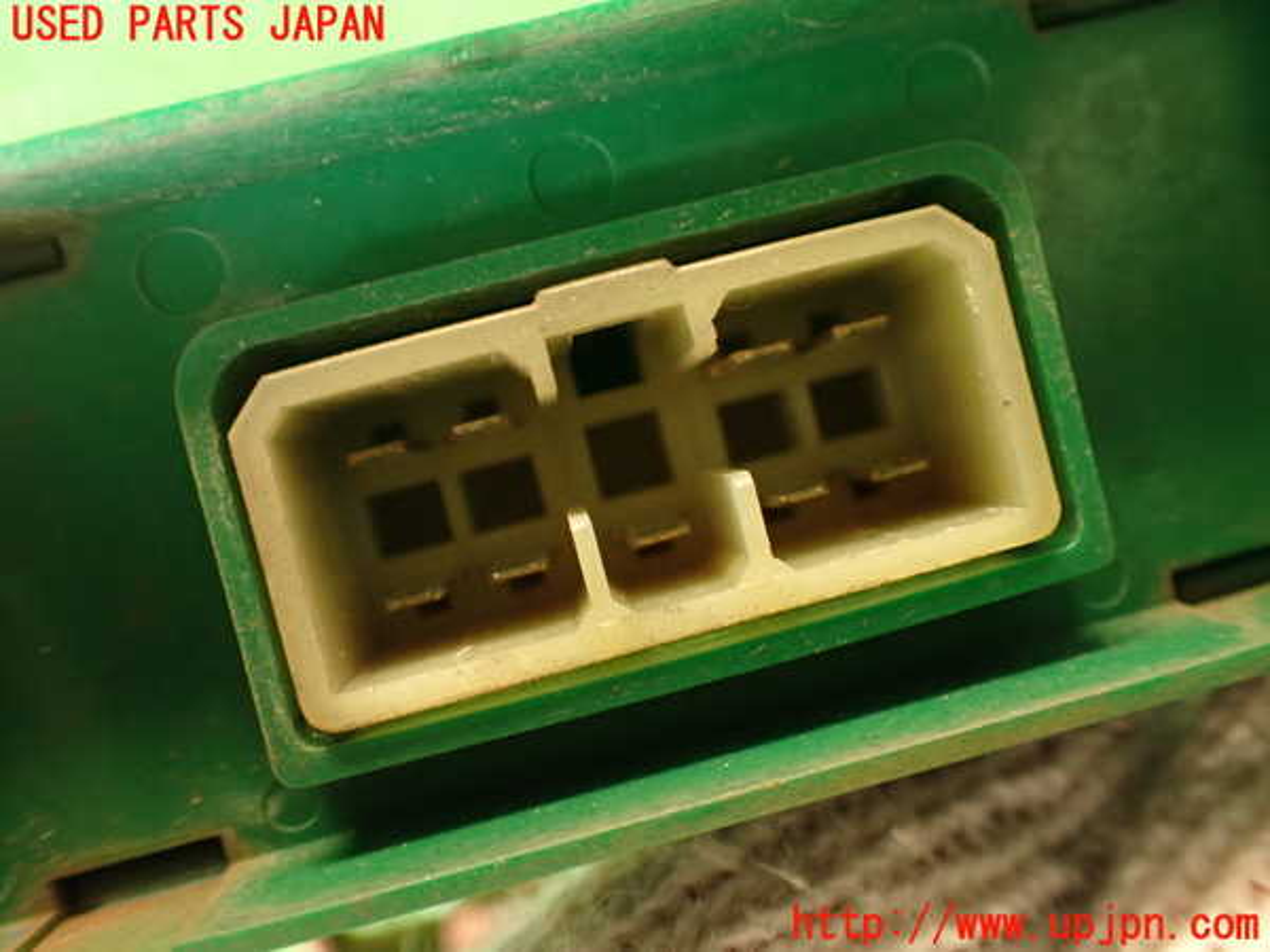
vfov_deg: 44.2
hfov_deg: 56.8
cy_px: 476
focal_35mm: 32
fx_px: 1174
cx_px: 635
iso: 640
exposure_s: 1/30
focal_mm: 5.79
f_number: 2.4
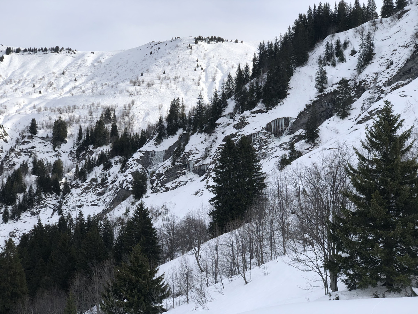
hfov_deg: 36.8
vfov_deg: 28.0
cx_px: 209
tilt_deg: +7.0
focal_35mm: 52
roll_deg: -1.1
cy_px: 157
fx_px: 628
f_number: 2.4
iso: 16
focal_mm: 6
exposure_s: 1/1116
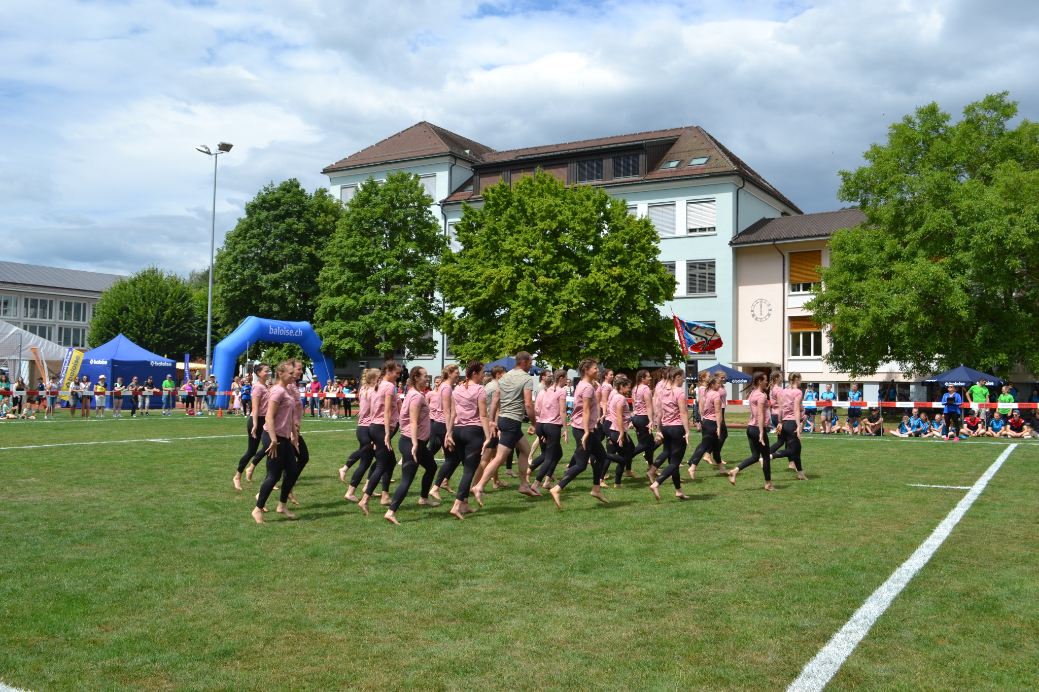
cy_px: 346
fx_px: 866
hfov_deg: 61.9
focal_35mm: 30
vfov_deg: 43.6
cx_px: 520
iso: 100
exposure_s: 1/250
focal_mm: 20
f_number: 8
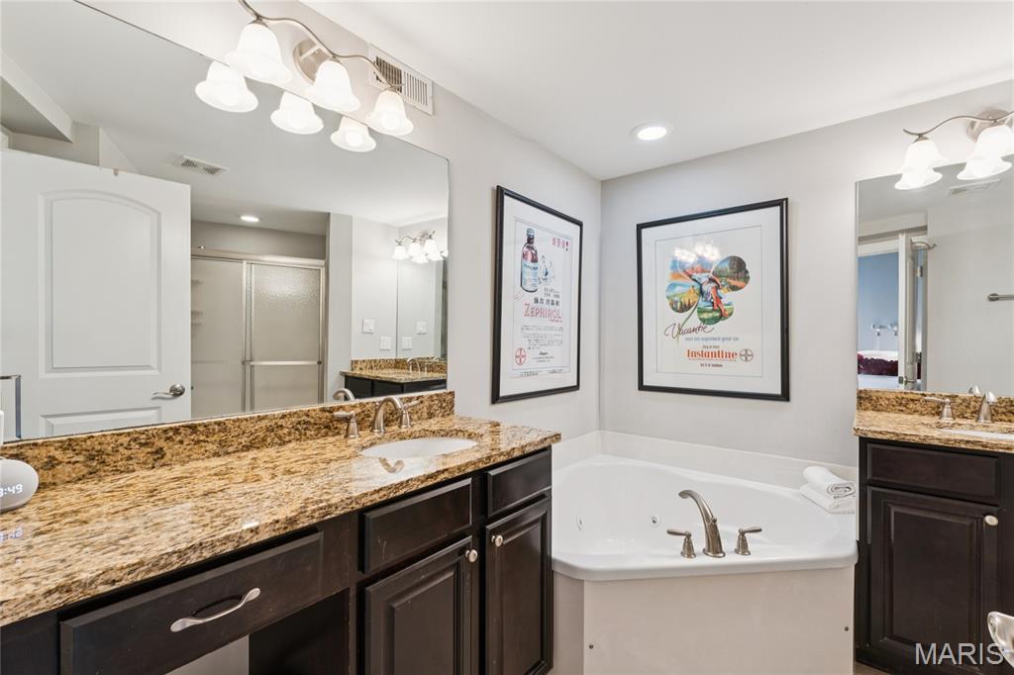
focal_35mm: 16
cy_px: 338
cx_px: 507
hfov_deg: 97.1
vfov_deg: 74.1
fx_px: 448
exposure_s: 1/4
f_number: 13
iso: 320
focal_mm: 15.9
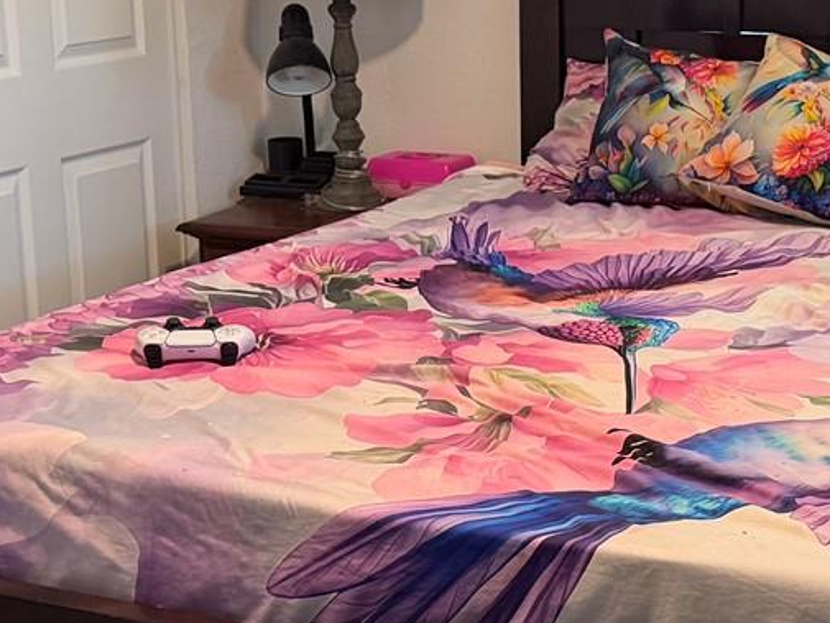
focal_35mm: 76
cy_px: 265
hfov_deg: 25.5
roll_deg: +1.0
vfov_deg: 19.4
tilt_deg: -12.0
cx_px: 547
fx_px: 1823
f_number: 1.78
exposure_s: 1/60
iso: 400
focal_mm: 6.76
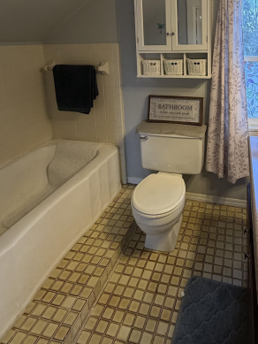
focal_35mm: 24
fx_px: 238
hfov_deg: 54.7
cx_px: 186
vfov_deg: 65.5
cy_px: 72
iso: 200
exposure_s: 1/60
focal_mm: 2.22
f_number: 2.2
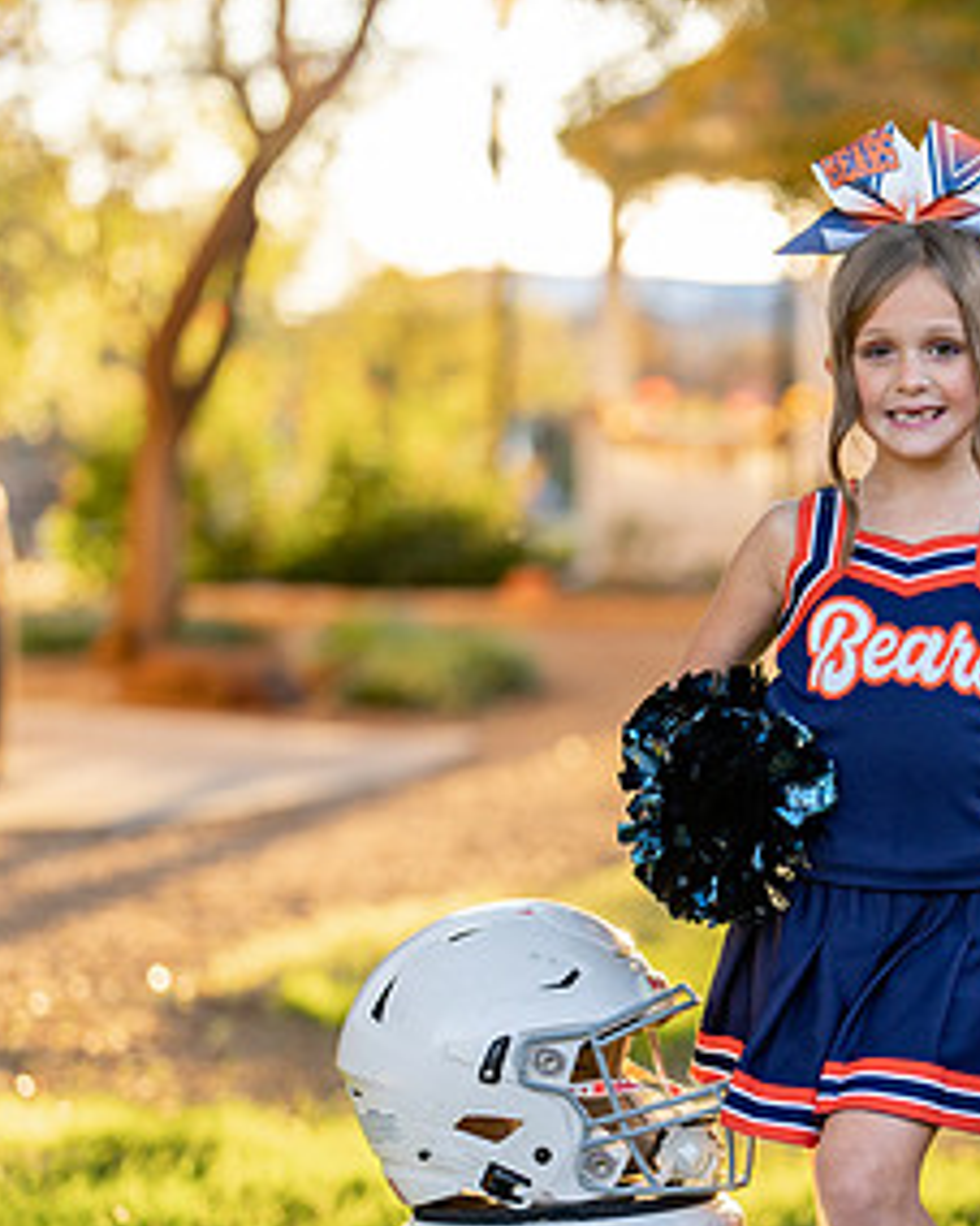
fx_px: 4063
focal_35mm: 112
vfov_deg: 17.1
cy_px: 877
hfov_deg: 13.7
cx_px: 830
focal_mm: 50
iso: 100
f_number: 1.2
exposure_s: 1/500
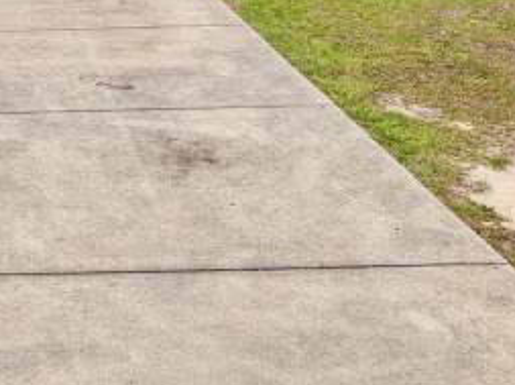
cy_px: -63
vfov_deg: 18.4
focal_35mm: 76
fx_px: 1129
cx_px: -2
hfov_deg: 24.5
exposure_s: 1/25
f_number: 1.8
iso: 270
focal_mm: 8.67
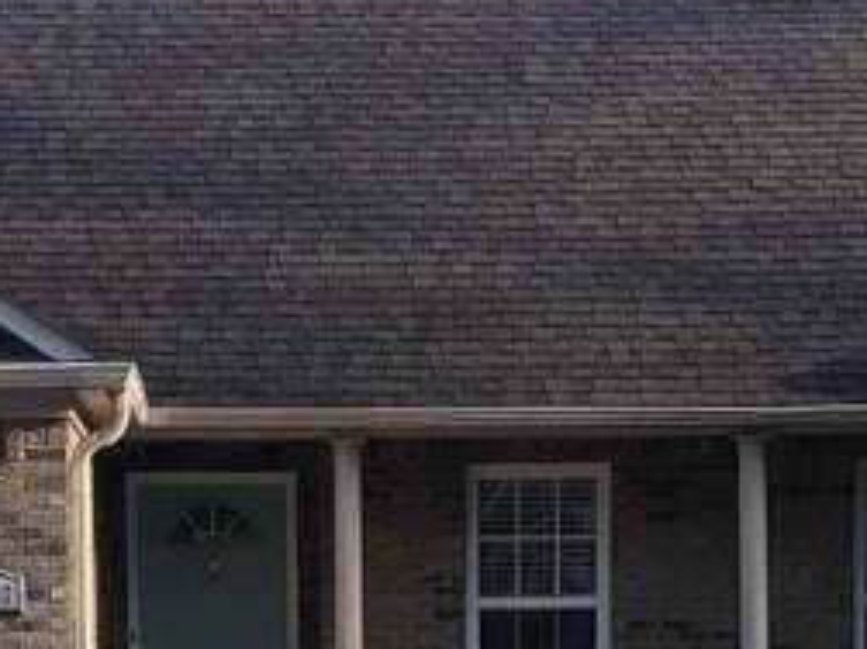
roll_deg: -0.8
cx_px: 314
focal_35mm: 143
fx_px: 3580
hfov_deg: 13.8
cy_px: 898
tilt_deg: -3.5
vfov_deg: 10.1
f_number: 1.8
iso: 20
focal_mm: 3.99
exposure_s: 1/810
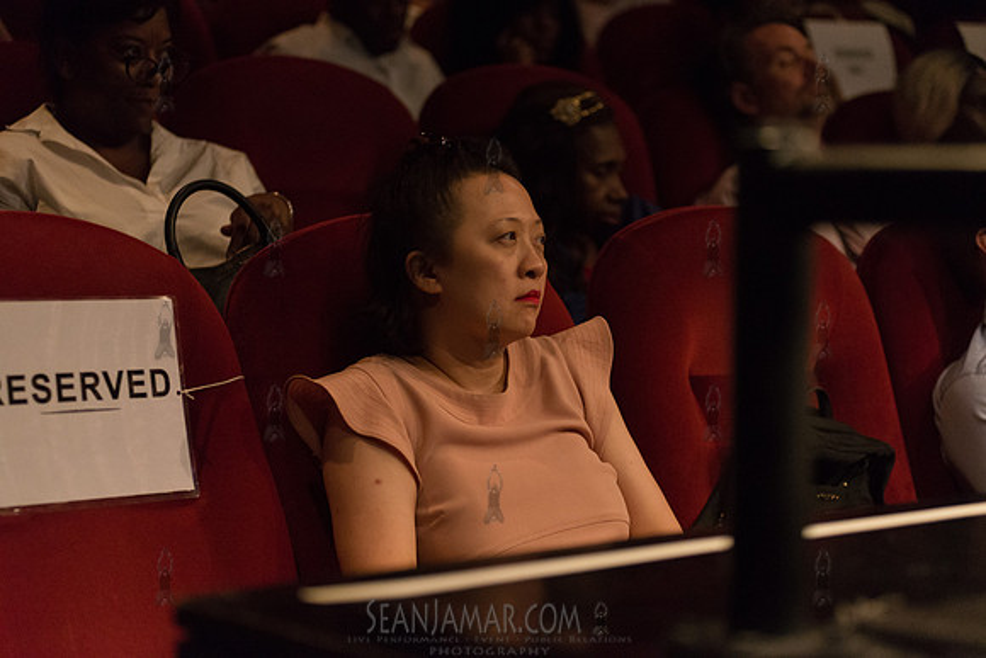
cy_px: 329
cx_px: 493
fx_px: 2192
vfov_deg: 17.1
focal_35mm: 80
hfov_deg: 25.4
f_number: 2.8
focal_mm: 80
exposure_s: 1/200
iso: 4000
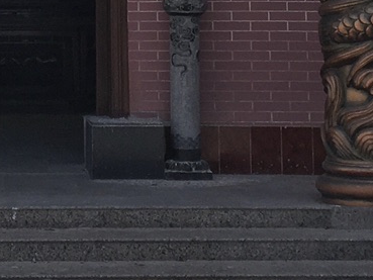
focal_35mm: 157
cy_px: -286
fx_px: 1692
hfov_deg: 12.5
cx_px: 15
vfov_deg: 8.9
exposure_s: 1/1508
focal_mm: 4.15
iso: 25
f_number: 2.2
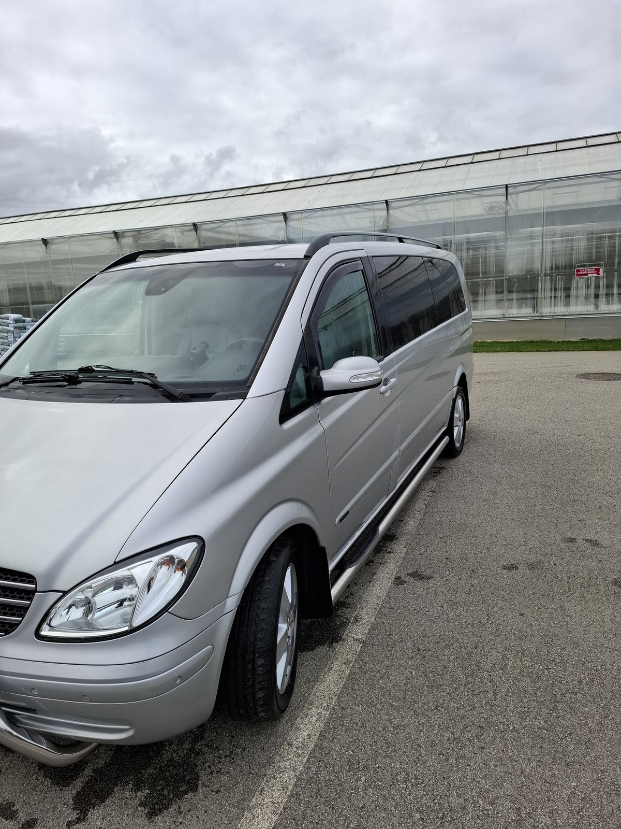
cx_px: 310
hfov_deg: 58.9
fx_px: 550
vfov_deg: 73.9
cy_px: 414
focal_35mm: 23
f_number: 1.8
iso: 50
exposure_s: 1/668
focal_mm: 5.54
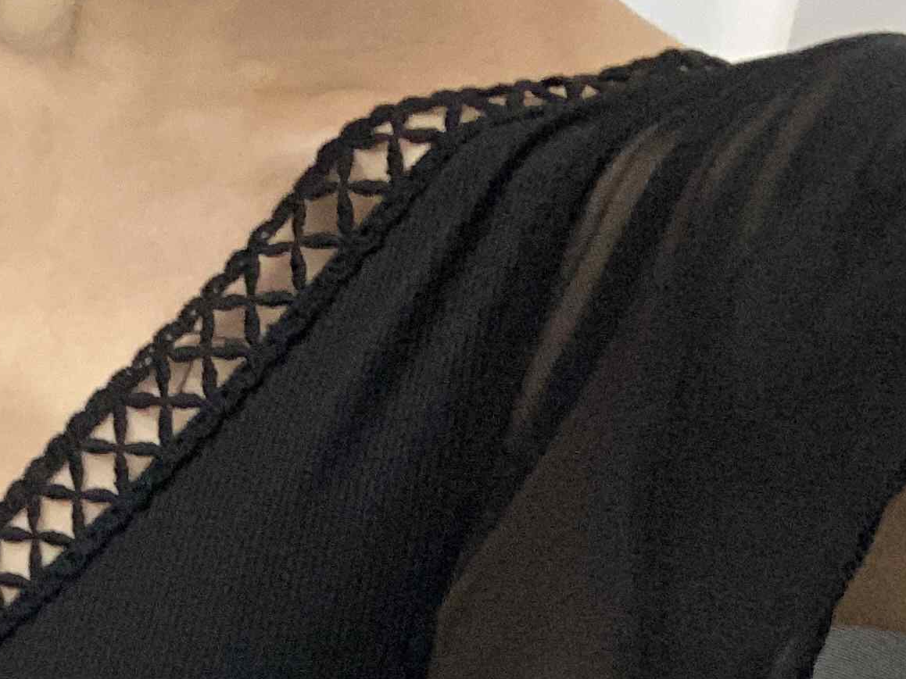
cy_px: 1037
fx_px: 2094
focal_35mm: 80
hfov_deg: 23.2
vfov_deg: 16.7
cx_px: -50
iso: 200
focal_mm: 2.71
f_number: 2.2
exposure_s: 1/33
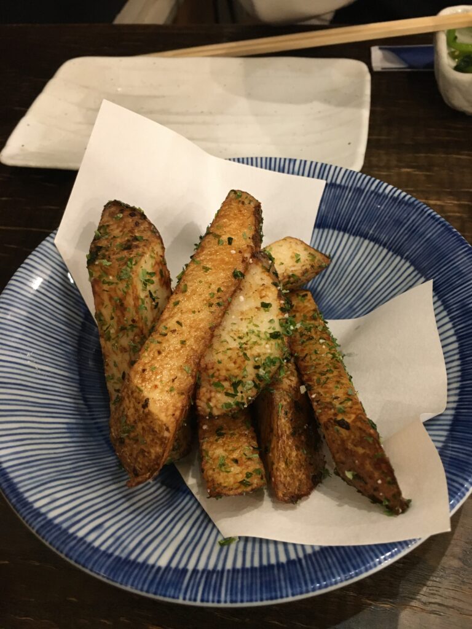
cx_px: 236
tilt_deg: -51.7
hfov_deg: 48.2
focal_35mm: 29
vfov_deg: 61.7
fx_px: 527
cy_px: 314
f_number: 2.2
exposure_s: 1/20
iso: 200
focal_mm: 4.15
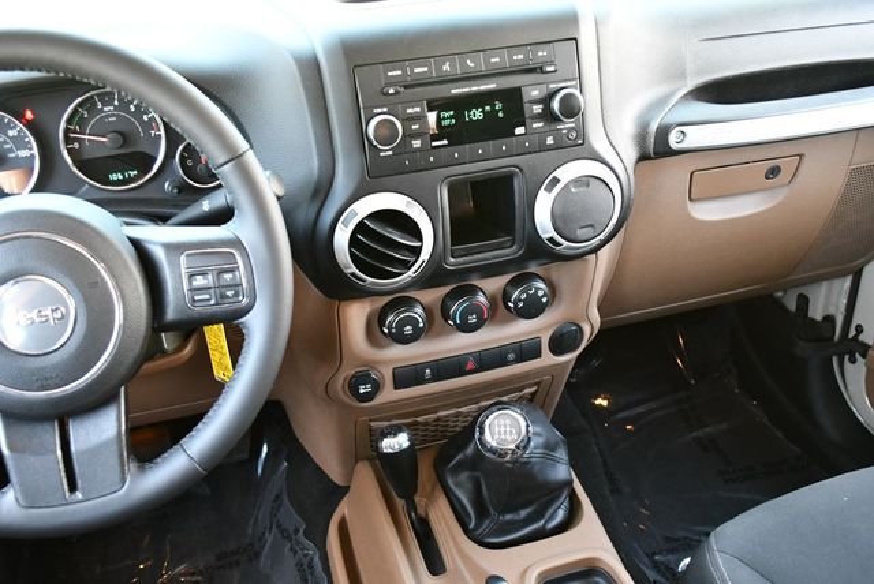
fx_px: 875
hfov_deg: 53.1
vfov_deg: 36.9
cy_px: 292
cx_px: 437
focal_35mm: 36
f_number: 3.5
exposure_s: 1/125
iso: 2200
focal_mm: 18
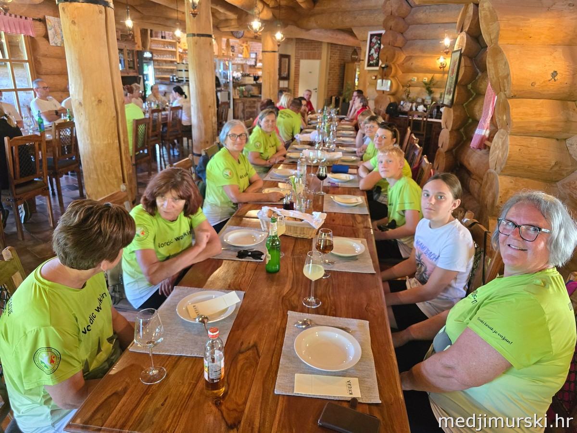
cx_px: 288
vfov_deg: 58.9
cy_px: 216
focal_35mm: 23
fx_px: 383
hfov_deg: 73.9
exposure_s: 1/100
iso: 1250
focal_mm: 6.3
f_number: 1.7
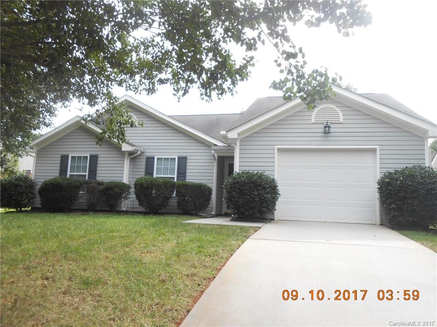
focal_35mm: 26
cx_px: 218
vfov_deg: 53.1
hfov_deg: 67.3
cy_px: 164
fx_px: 328
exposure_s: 1/160
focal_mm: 4.6
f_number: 3.5
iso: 80
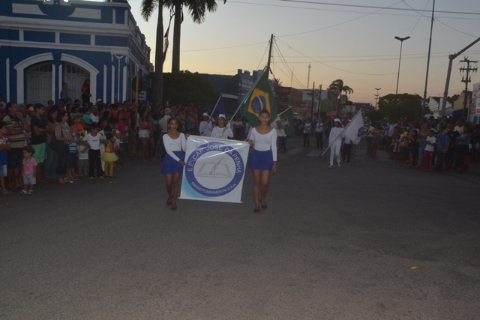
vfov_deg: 43.6
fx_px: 400
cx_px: 240
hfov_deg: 61.9
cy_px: 160
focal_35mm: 30
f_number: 16
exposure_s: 1/60
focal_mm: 20
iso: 1600
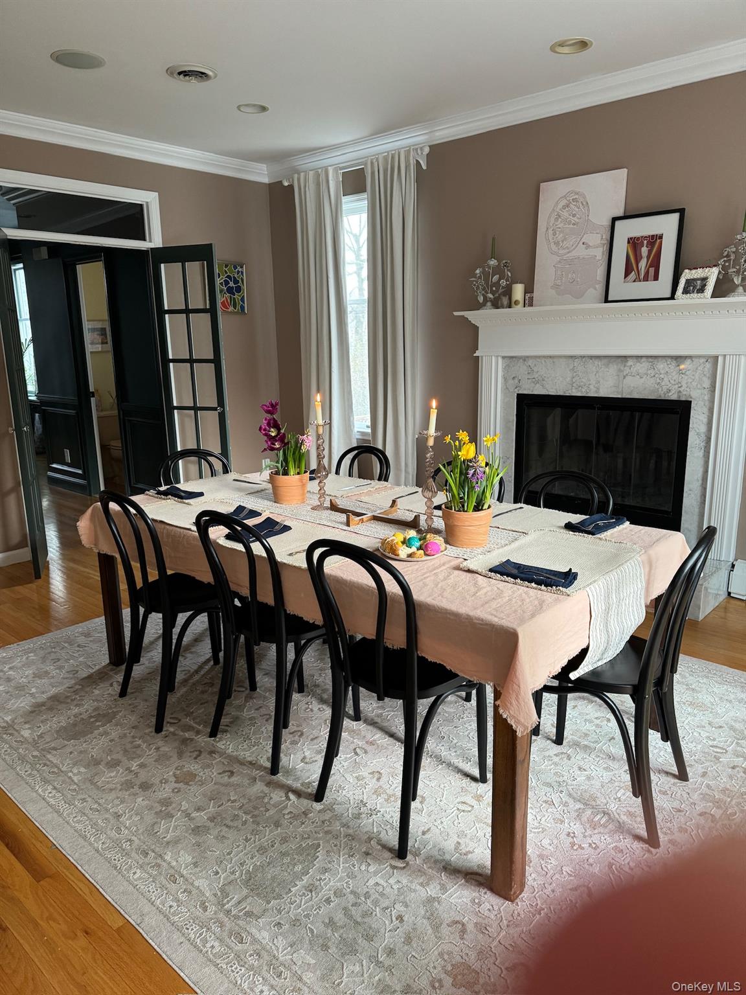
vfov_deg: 71.6
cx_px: 373
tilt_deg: -13.0
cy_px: 498
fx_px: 690
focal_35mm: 24
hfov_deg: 56.8
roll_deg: +1.0
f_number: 1.78
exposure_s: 1/60
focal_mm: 6.86
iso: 320
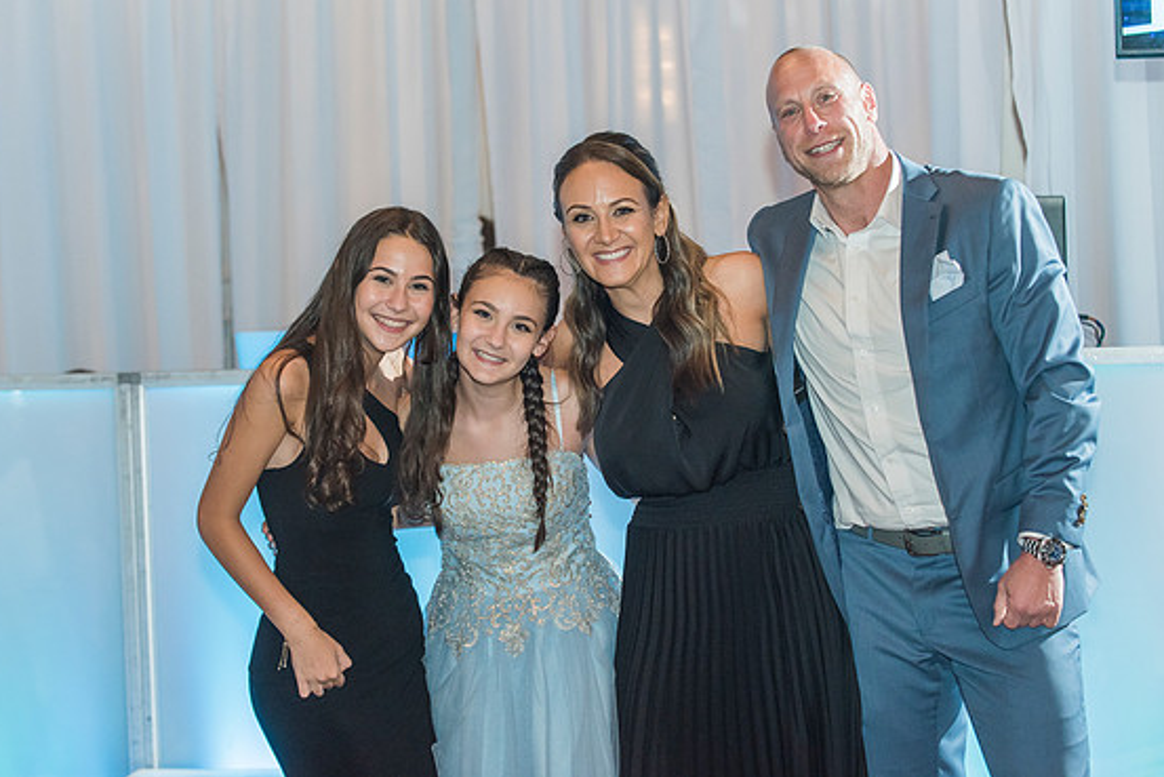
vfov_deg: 14.4
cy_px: 352
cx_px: 563
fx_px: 3072
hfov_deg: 21.5
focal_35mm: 95
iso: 1600
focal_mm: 86
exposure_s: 1/125
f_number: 4
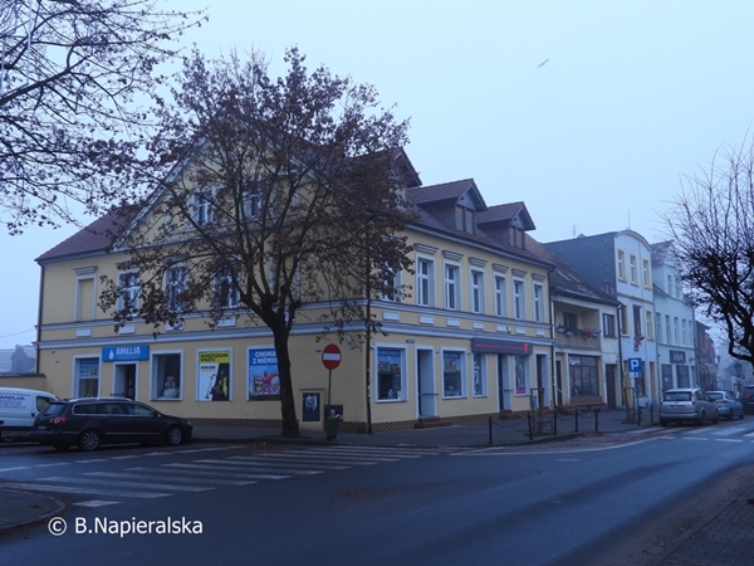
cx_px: 377
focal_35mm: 32
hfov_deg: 56.8
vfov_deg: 44.2
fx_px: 697
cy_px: 283
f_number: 3.2
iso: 100
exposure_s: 1/80
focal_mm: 5.8
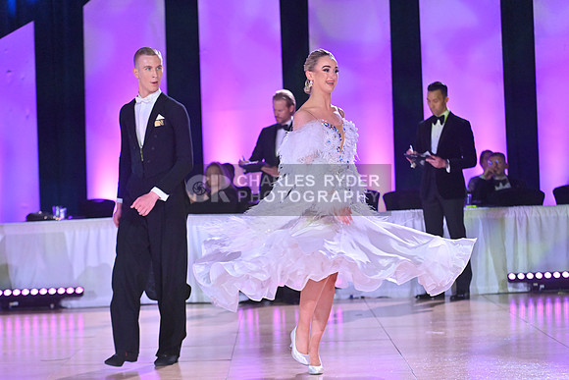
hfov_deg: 17.1
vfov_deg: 11.4
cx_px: 284
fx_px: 1897
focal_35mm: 120
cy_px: 190
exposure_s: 1/400
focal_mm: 120
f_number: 4
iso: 4000
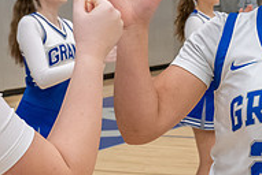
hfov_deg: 15.3
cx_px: 276
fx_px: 955
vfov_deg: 10.5
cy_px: 69
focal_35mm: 131
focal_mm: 31
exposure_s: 1/200
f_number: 5.6
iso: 4000
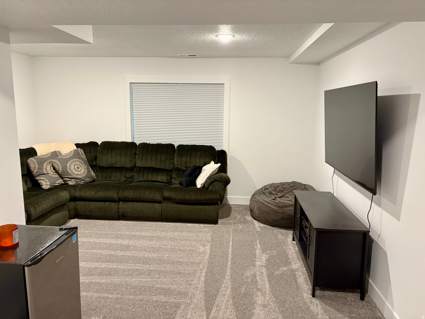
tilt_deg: -8.8
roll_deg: -0.8
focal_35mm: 26
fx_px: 319
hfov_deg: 67.3
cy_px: 160
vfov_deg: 53.1
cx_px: 212
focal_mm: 5.96
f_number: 1.6
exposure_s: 1/60
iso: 250
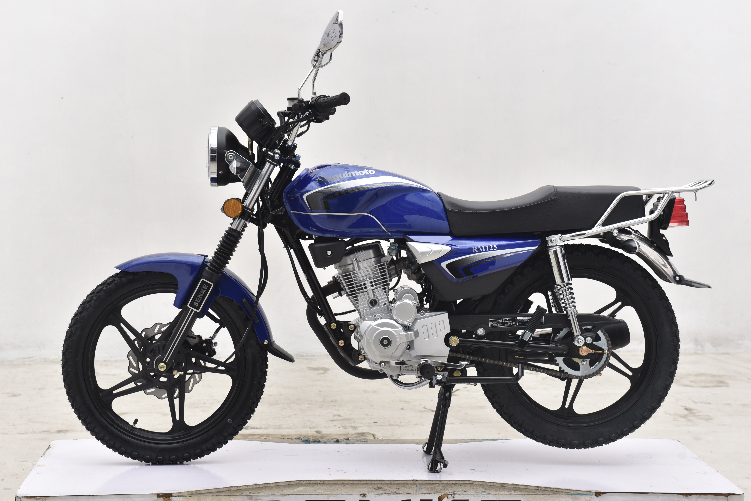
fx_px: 1377
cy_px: 250
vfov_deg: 20.6
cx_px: 376
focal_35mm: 66
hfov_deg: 30.5
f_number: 5.6
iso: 320
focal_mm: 66
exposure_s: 1/125
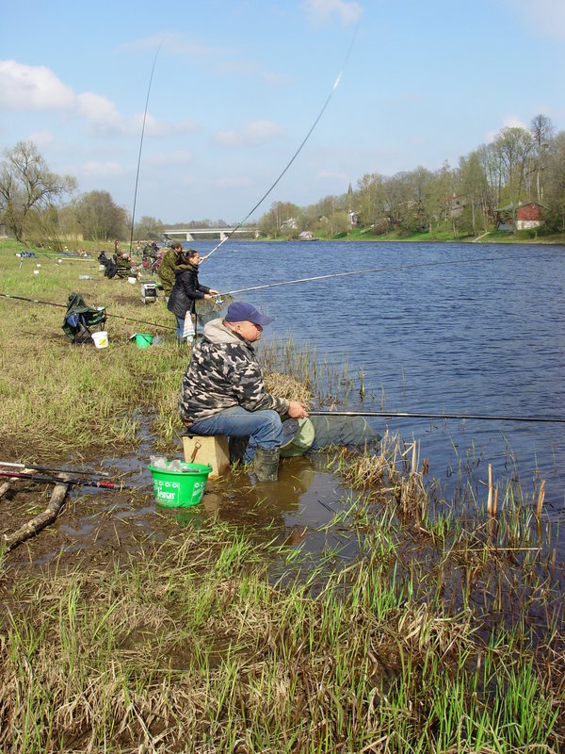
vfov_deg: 49.0
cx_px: 282
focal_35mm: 38
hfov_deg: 37.7
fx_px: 827
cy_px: 377
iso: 50
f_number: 4.9
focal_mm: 6.3
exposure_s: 1/373
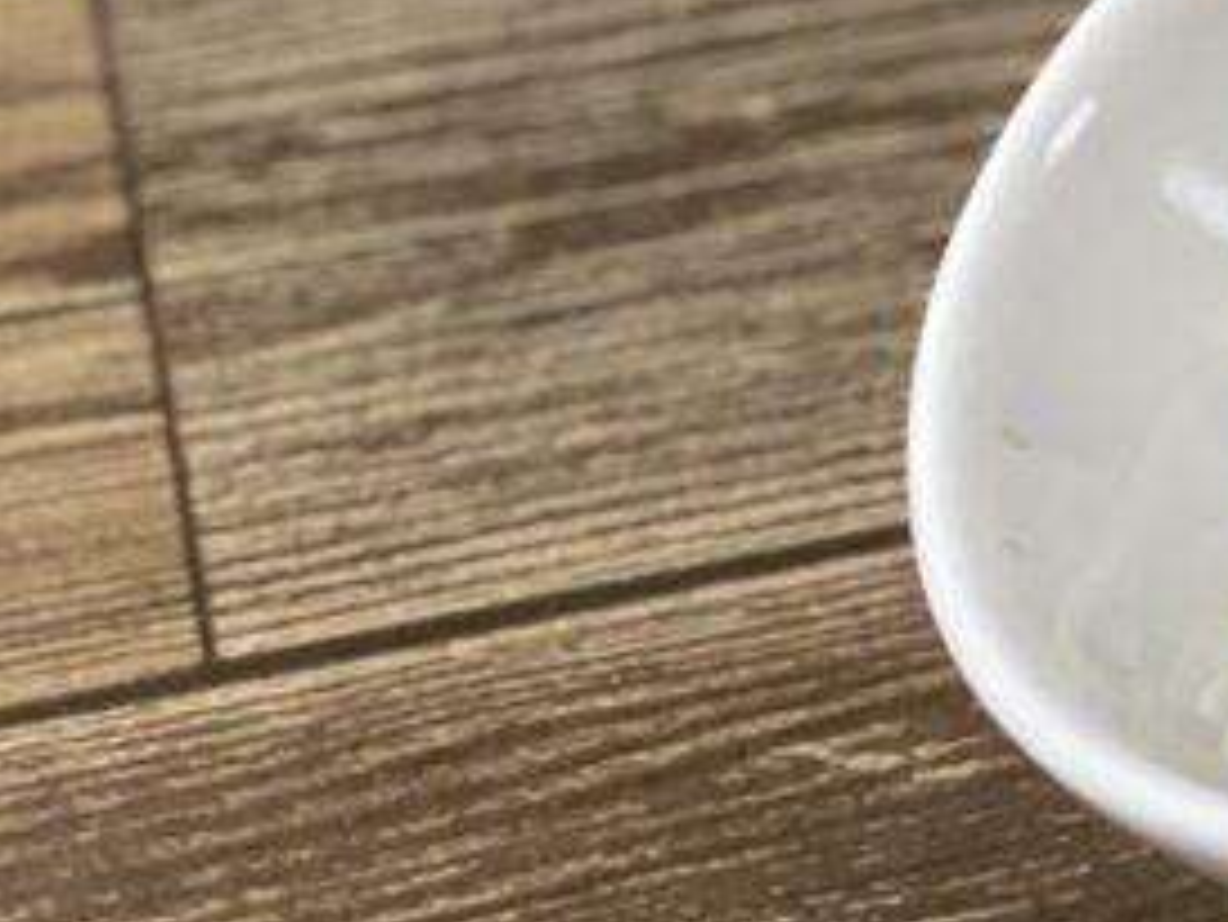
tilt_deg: -28.4
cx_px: 2155
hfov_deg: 9.7
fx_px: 6921
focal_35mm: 195
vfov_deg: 7.5
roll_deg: +0.1
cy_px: -490
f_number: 2
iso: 400
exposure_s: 1/40
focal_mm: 6
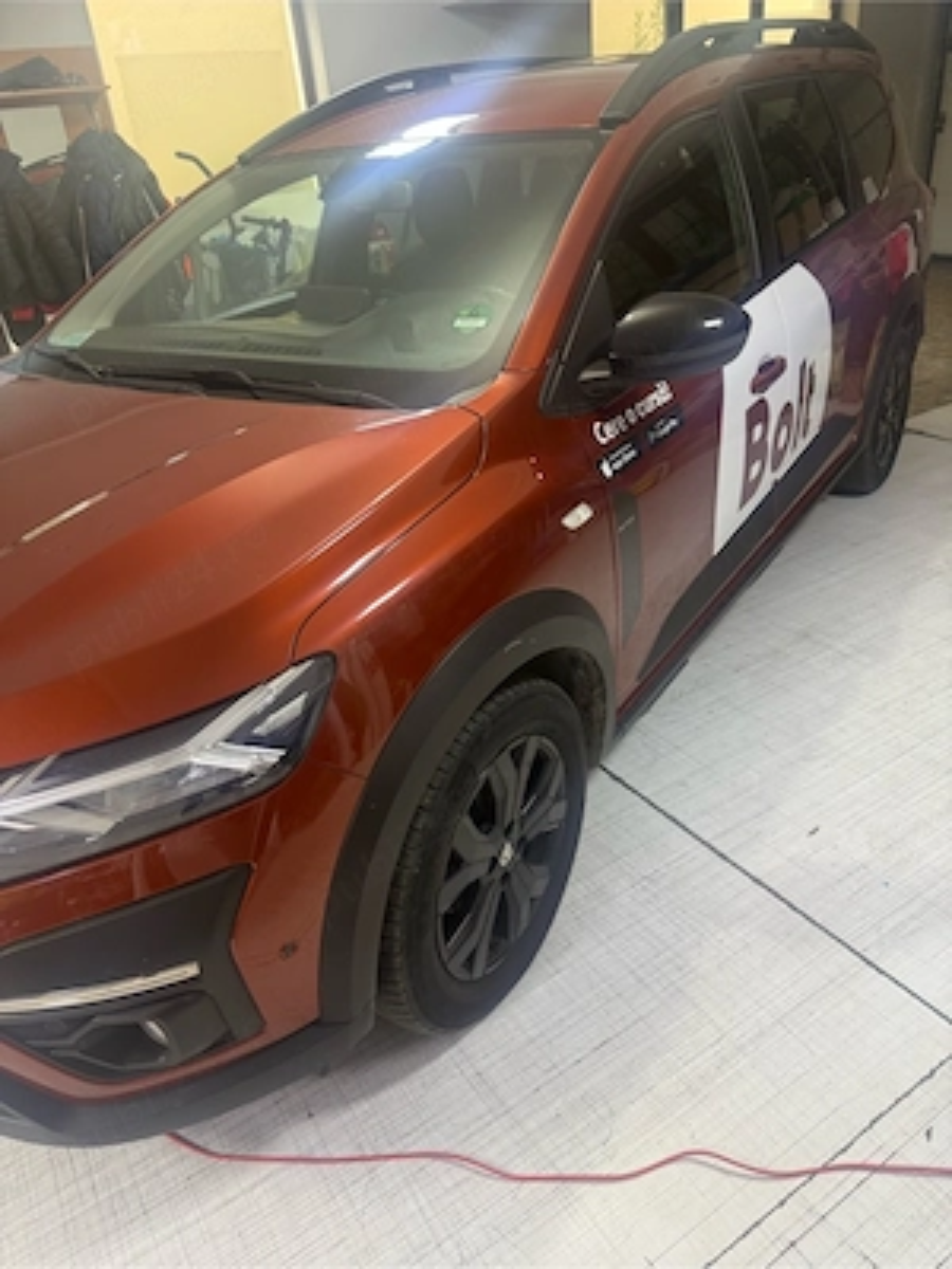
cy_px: 634
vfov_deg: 71.6
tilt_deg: -28.6
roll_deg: +5.8
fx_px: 880
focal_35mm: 24
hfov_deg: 56.8
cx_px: 476
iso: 160
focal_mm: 6.76
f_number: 1.78
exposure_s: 1/100
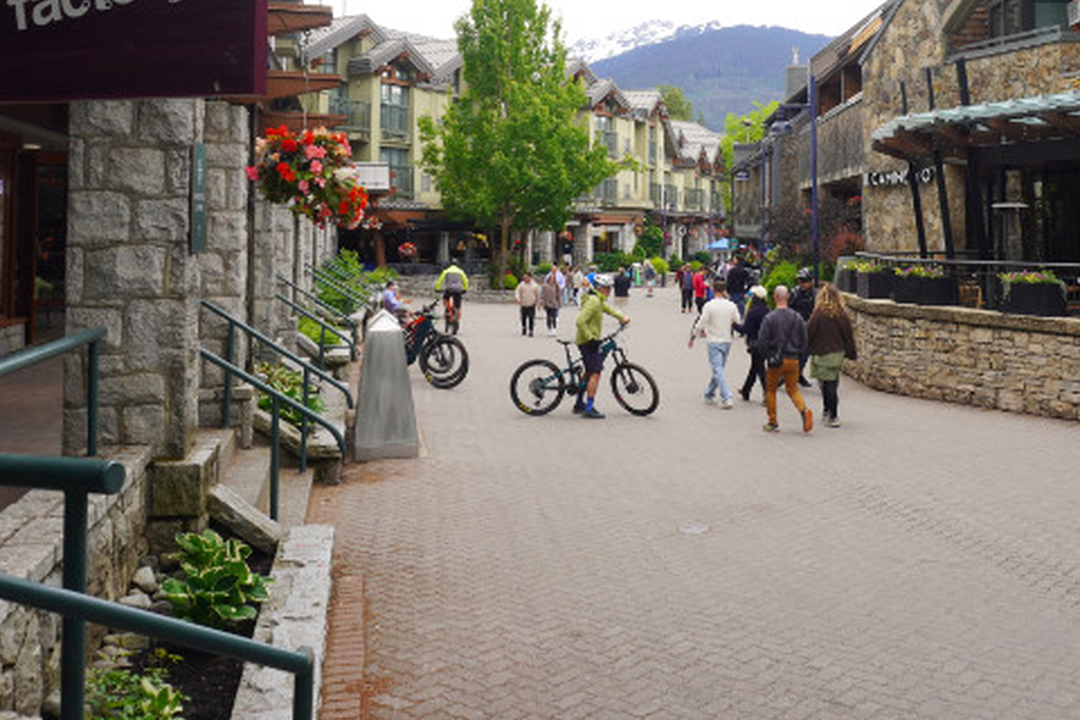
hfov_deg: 48.0
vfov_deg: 32.5
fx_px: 1200
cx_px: 673
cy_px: 147
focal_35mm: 40
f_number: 6.3
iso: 100
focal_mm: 16
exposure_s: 1/100
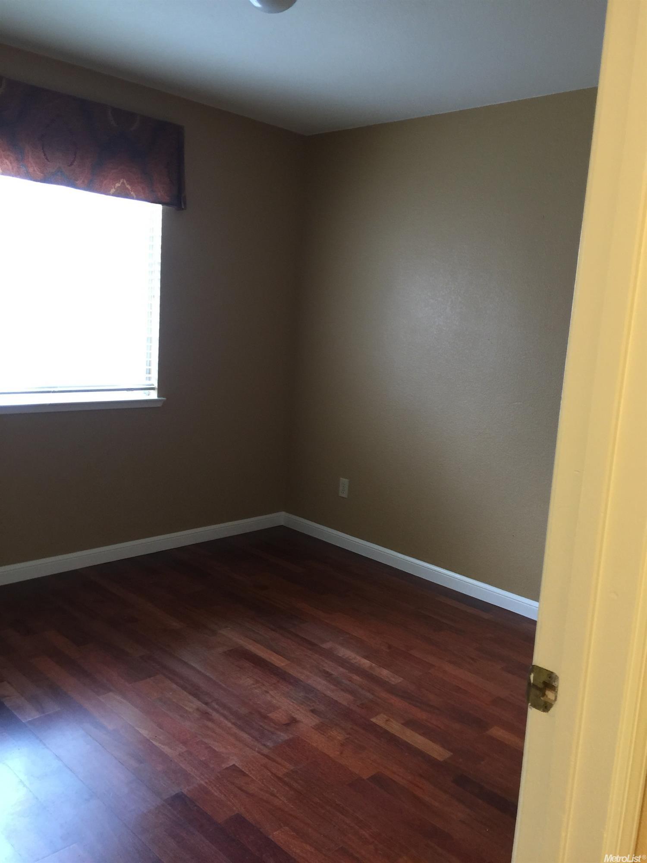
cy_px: 432
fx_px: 723
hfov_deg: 48.2
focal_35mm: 29
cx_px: 324
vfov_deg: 61.7
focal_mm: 4.15
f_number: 2.2
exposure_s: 1/15
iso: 50
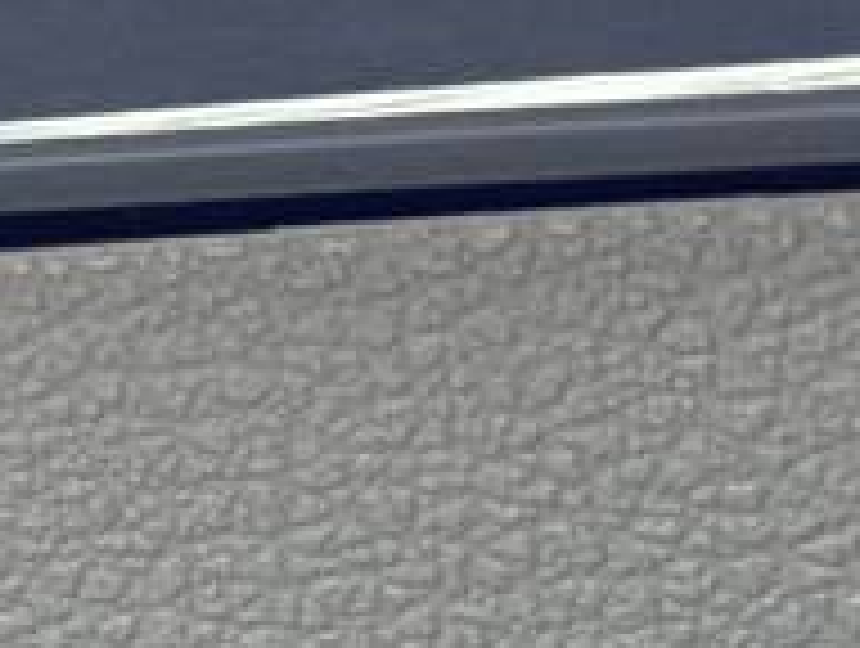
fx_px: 7492
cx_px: -1589
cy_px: 1328
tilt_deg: +17.5
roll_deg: -4.3
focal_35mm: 301
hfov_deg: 6.1
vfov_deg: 4.9
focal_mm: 6.76
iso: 64
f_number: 1.78
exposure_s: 1/155
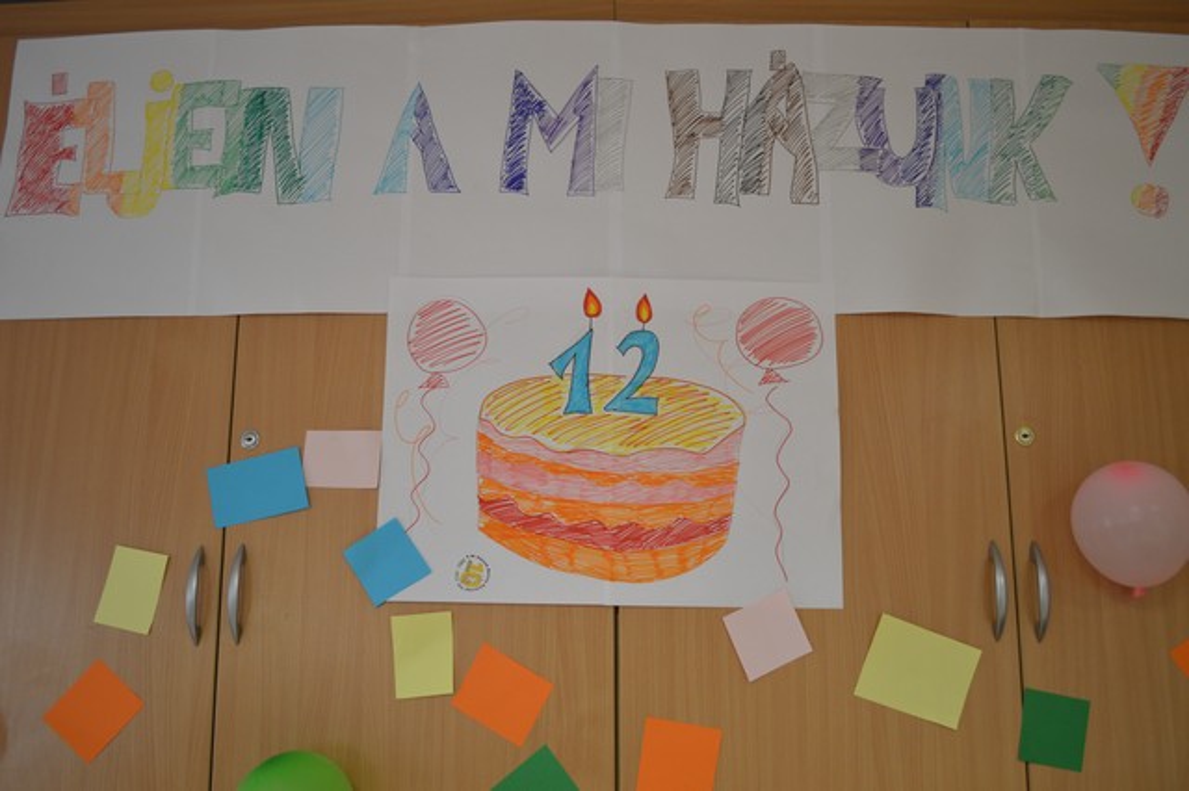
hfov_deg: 62.0
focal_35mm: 30
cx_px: 594
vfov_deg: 43.6
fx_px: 990
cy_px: 396
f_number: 3.8
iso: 400
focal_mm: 20
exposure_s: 1/20
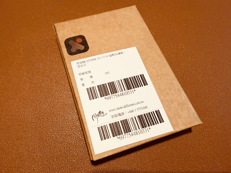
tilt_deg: -65.6
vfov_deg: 56.8
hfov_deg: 71.6
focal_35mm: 24
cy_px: 86
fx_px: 160
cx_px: 116
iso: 320
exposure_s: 1/60
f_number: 2.2
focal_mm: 2.22
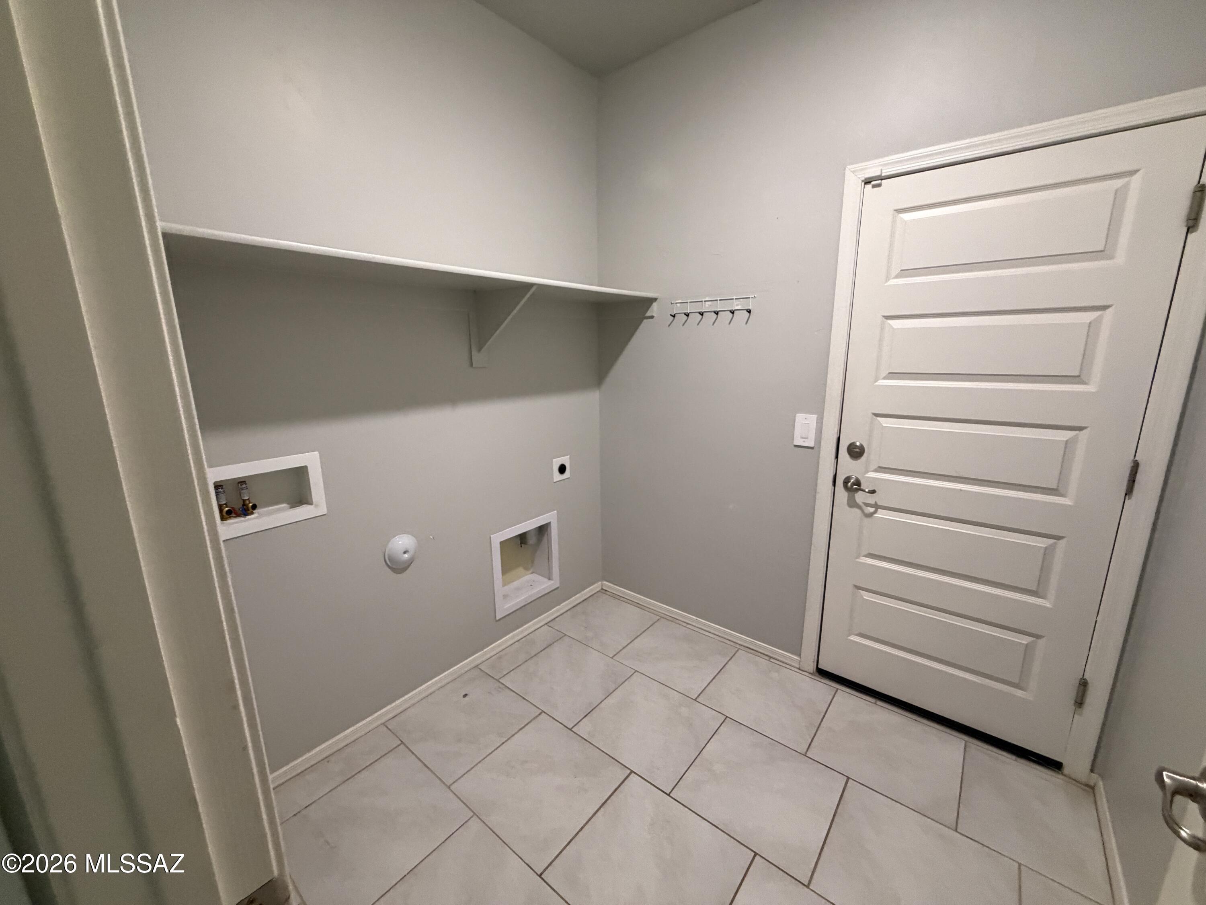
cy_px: 452
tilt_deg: -10.3
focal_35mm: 14
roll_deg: +2.0
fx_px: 488
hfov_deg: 102.1
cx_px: 603
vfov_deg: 85.7
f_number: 2.2
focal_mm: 2.22
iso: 400
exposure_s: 1/60
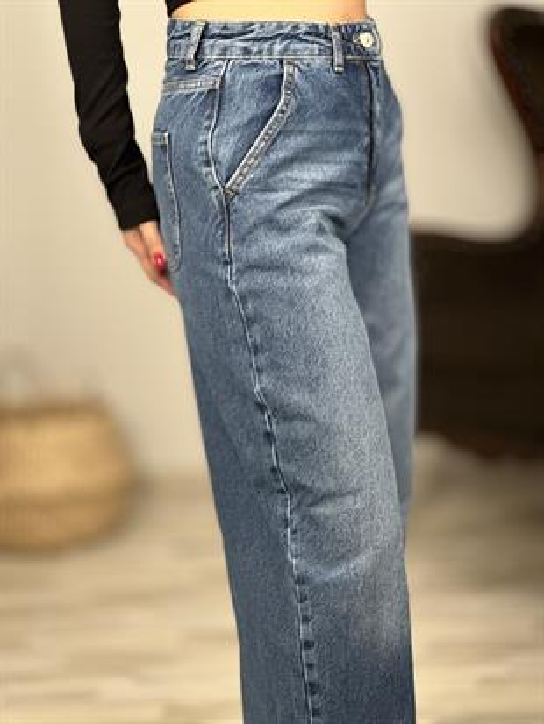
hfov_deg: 19.1
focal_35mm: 77
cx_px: 272
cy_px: 362
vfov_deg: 25.3
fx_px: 1613
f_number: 2.8
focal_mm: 9
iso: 125
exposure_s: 1/33
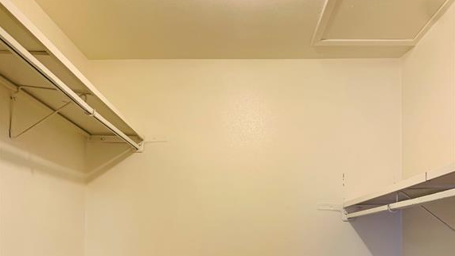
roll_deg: -1.6
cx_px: 228
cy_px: 230
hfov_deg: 52.8
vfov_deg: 29.9
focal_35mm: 38
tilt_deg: +2.5
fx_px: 459
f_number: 1.8
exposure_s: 1/60
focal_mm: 4.25
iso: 160
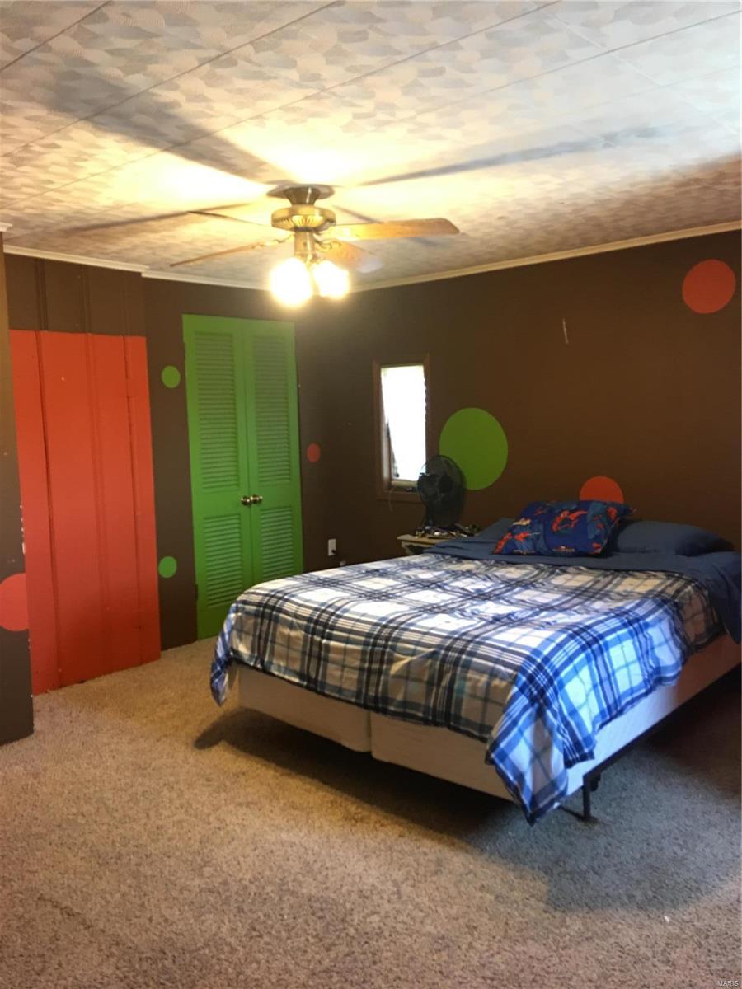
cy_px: 494
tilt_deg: -4.7
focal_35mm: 29
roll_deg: +1.2
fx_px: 829
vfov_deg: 61.7
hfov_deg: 48.2
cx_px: 371
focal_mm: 4.15
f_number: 2.2
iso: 100
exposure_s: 1/15
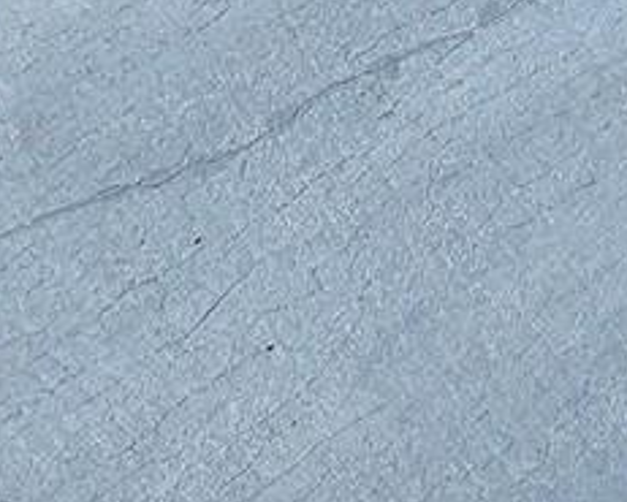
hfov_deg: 15.6
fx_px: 1634
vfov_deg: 10.4
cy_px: -1121
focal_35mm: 88
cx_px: 1357
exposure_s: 1/2537
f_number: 2.2
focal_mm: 2.2
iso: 50
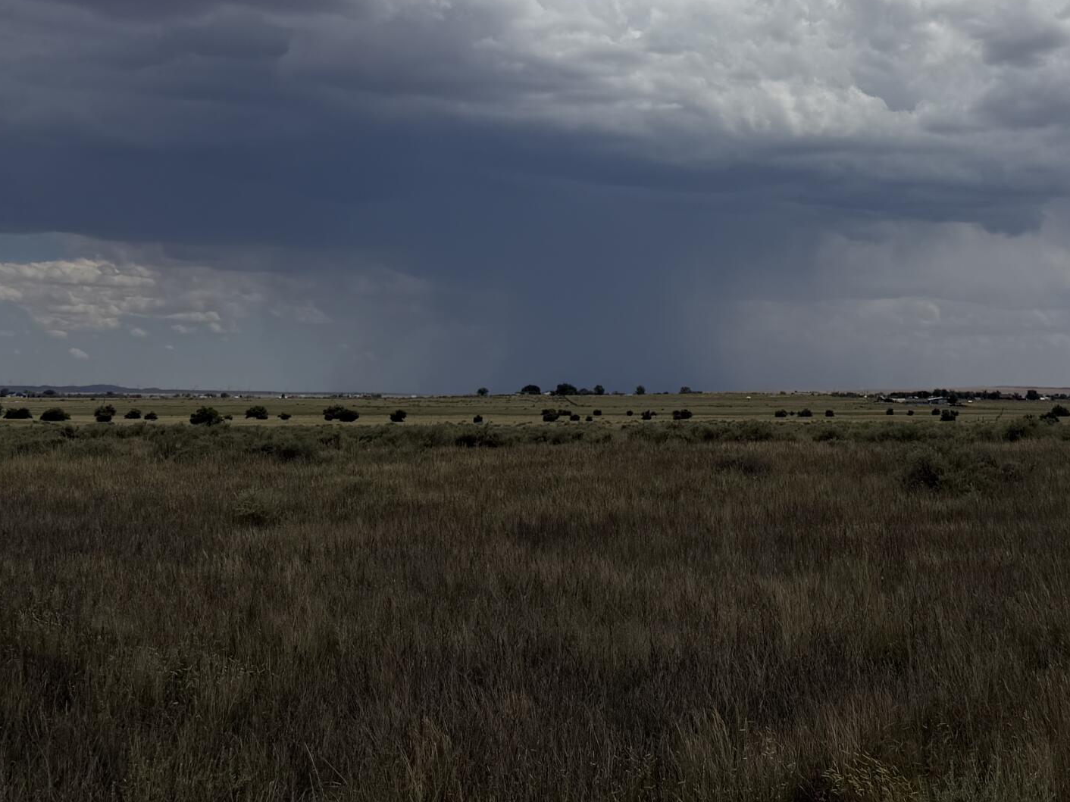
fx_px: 1576
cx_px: 914
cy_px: -17
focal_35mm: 51
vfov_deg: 26.8
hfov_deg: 35.8
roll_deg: +0.5
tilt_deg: +18.3
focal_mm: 6.76
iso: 80
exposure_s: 1/17544
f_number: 1.78
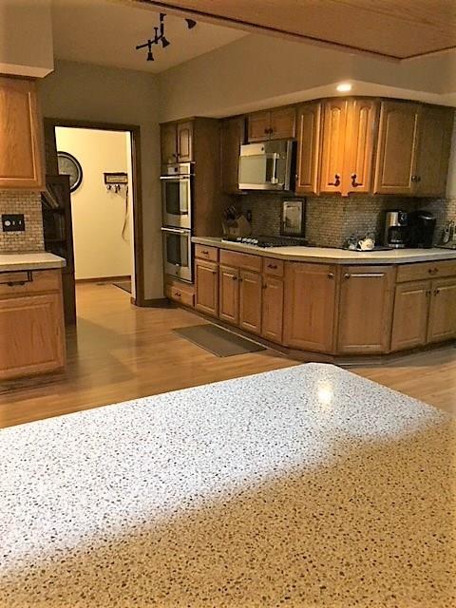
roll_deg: -0.3
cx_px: 228
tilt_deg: -13.0
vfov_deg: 61.7
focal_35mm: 29
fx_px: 509
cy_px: 304
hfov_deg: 48.2
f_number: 2.2
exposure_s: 1/30
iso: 250
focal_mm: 4.15
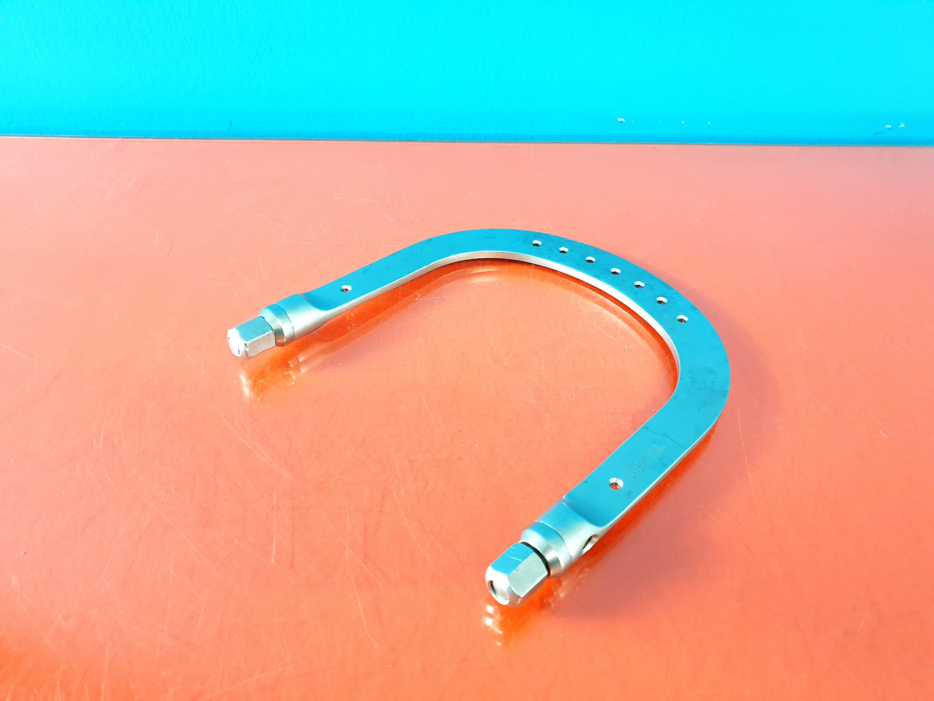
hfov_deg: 67.3
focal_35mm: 26
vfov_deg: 53.1
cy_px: 350
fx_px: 702
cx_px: 467
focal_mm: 4.3
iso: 250
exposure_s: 1/33
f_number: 1.5
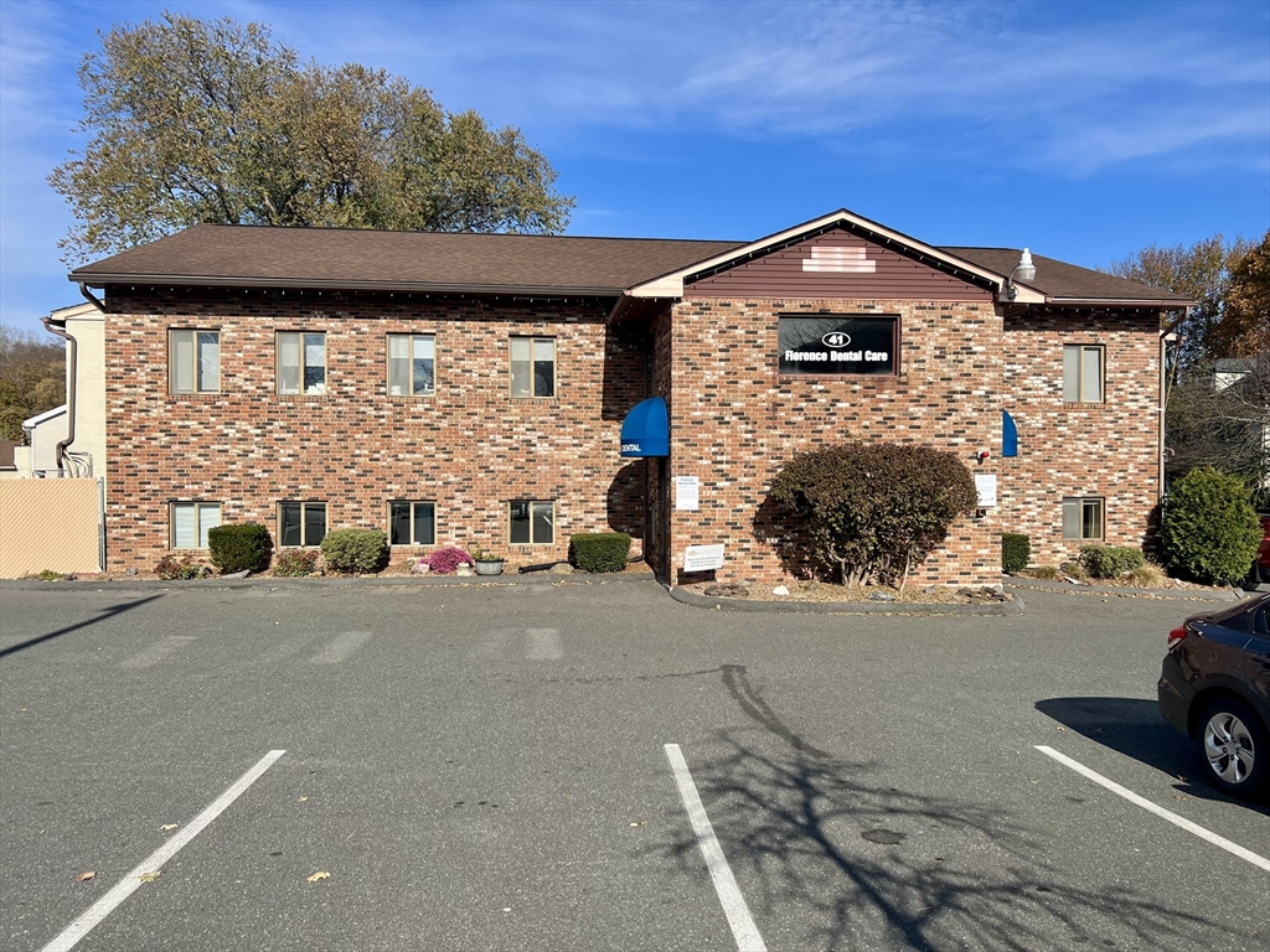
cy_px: 476
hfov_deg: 67.3
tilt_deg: -0.6
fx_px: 954
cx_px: 635
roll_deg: +0.7
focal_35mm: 26
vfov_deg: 53.1
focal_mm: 5.7
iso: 50
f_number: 1.5
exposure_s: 1/4630
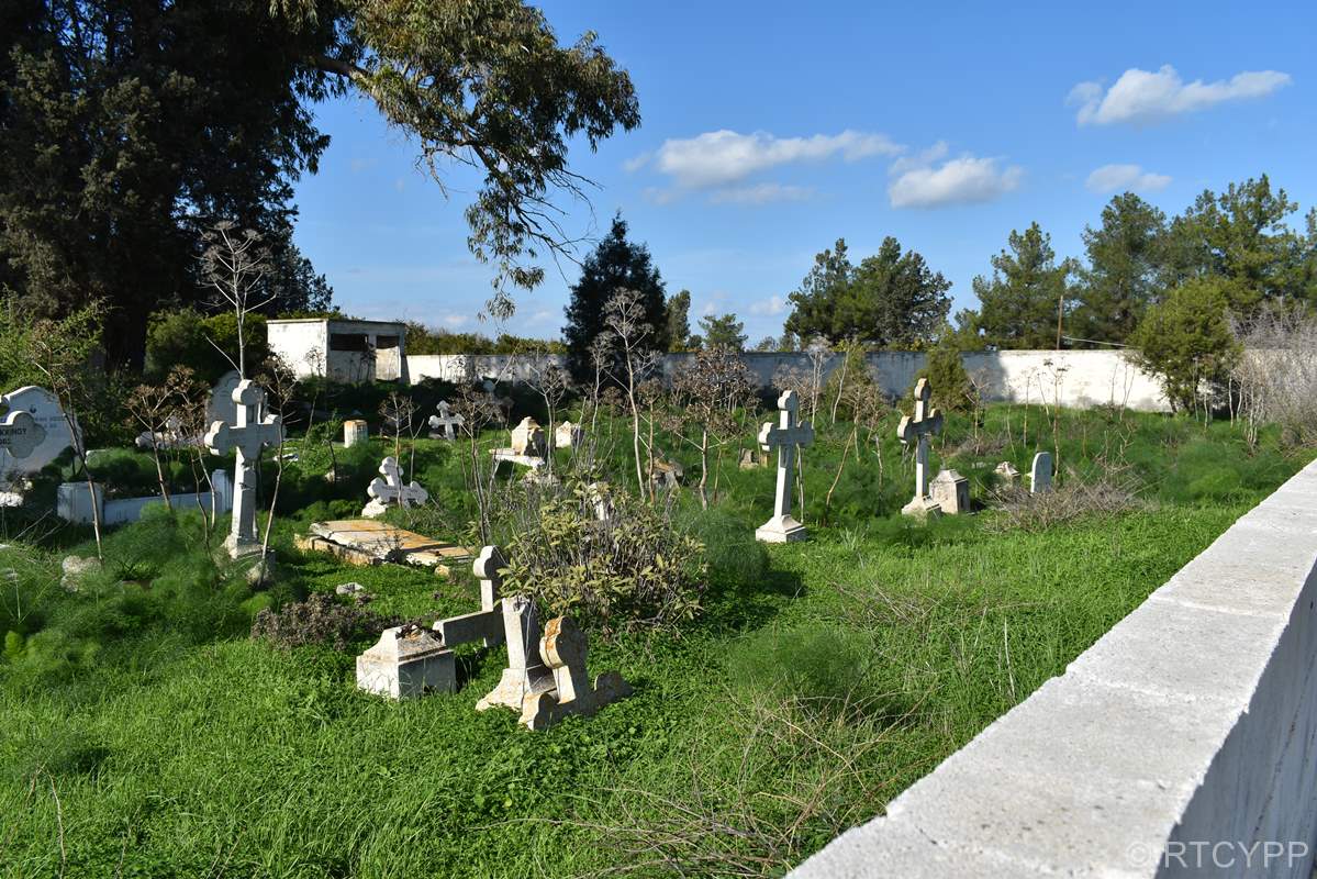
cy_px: 440
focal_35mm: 32
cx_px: 658
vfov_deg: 41.7
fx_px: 1153
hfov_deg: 59.5
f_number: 9
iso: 100
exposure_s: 1/320
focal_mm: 21
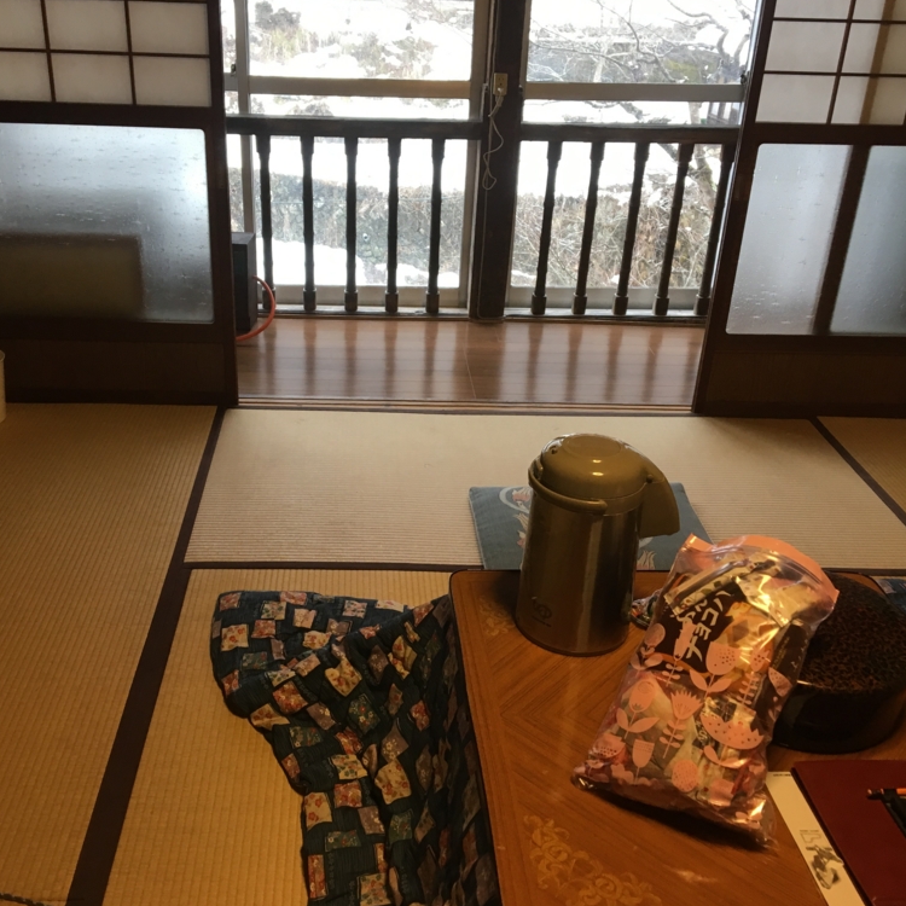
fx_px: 1036
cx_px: 395
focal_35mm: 35
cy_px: 453
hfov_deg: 47.1
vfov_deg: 47.2
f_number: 2.2
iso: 40
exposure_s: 1/30
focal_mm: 4.15
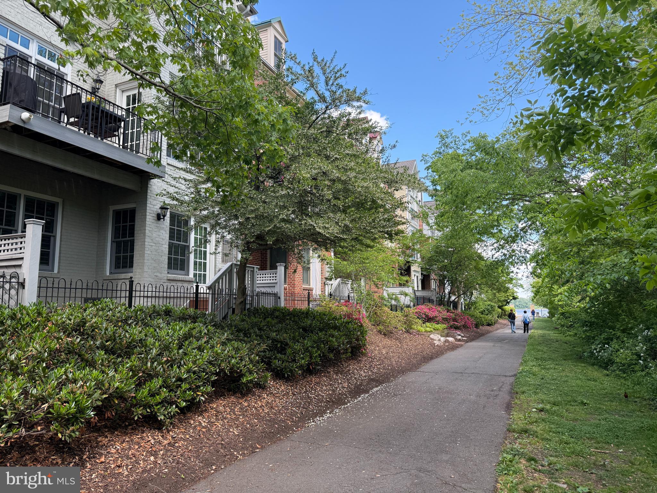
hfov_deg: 71.6
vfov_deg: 56.8
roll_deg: +0.6
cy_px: 246
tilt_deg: +8.6
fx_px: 456
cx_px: 328
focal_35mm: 24
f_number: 1.78
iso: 100
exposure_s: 1/689
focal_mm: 6.76
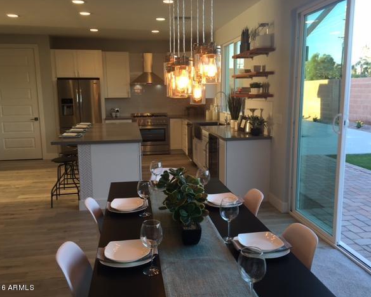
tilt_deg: -9.3
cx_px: 187
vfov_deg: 47.2
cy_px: 148
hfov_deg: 57.1
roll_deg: +0.3
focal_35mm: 31
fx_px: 341
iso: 25
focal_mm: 4.15
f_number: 2.2
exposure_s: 1/60
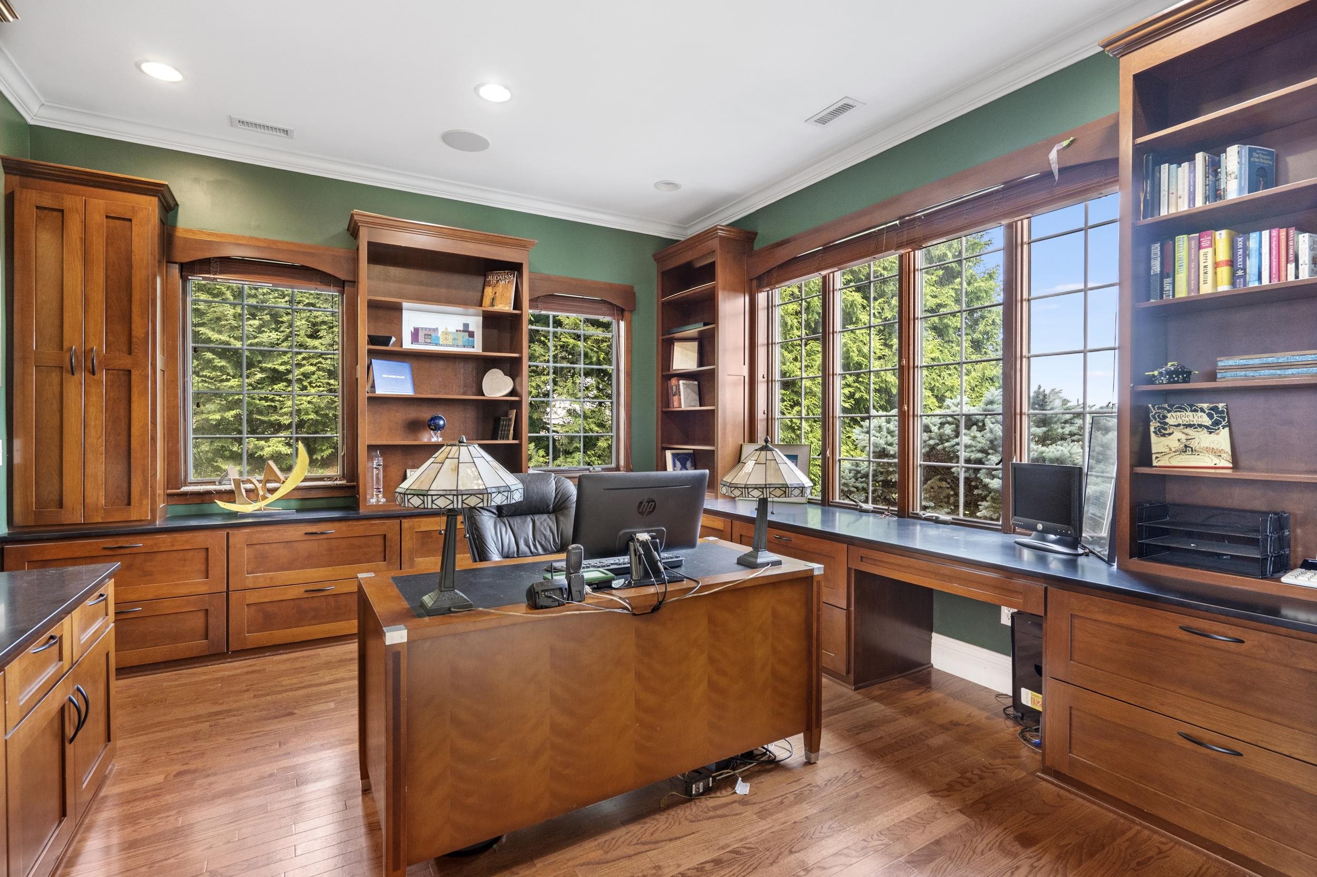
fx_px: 585
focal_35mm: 16
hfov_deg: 96.7
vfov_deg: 73.7
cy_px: 438
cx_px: 658
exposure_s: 1/2
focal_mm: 16
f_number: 8
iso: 1250
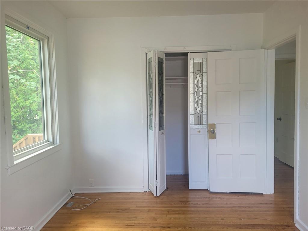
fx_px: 231
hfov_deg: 67.3
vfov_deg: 53.1
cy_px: 116
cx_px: 154
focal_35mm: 26
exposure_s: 1/60
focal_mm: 5.4
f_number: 1.8
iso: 250
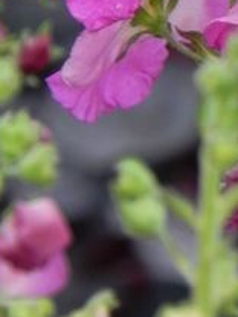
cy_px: -189
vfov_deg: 1.8
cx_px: 323
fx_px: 10240
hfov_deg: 1.3
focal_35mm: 1117
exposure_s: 1/200
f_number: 5
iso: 160
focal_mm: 51.8
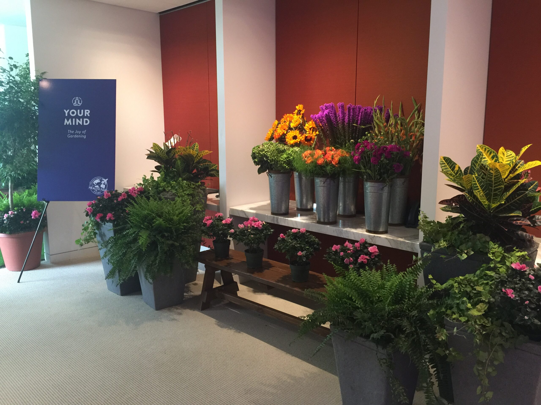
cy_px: 202
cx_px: 270
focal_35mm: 29
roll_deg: -0.8
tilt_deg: -11.2
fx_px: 453
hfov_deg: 61.7
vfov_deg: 48.2
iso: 100
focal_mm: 4.15
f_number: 2.2
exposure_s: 1/15
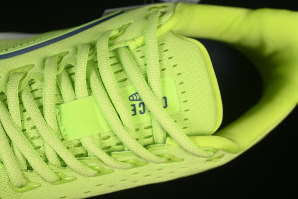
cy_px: 100
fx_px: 621
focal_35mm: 75
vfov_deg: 18.2
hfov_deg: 27.0
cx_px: 149
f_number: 7.1
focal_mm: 50
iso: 160
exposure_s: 1/80
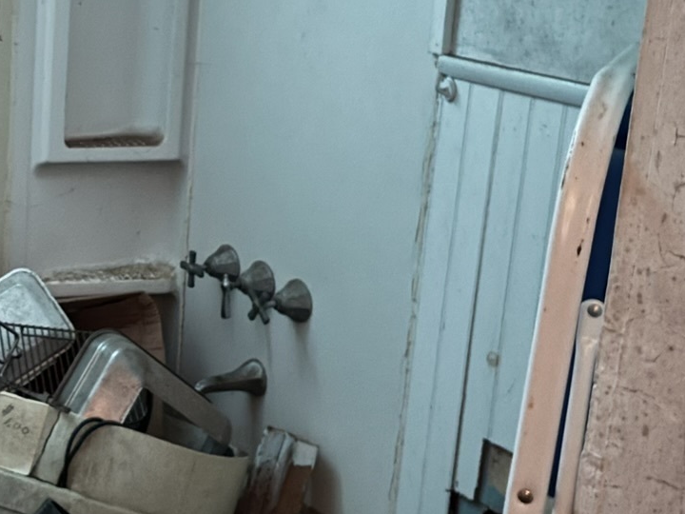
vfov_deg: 19.8
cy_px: 167
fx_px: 1464
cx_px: 4
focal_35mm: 74
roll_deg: -2.9
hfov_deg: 25.1
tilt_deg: -13.3
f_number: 1.6
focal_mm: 5.96
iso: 1250
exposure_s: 1/2
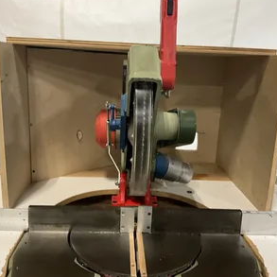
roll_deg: -3.2
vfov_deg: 47.2
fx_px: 317
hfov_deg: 47.2
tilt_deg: -13.6
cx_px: 137
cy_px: 136
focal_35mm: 35
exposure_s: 1/58
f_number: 1.8
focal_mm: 3
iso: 320
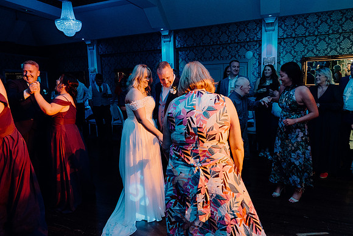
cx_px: 176
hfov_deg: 73.7
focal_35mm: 24
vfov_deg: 53.2
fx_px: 235
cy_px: 118
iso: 2500
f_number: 3.5
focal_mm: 24
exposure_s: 1/160
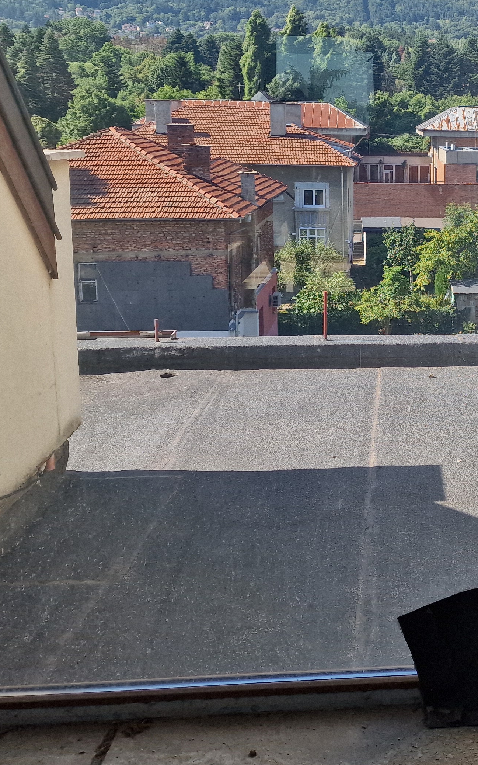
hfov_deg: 25.9
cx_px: 492
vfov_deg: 42.2
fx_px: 980
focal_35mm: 47
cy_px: 267
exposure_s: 1/650
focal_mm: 6.4
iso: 50
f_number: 1.8
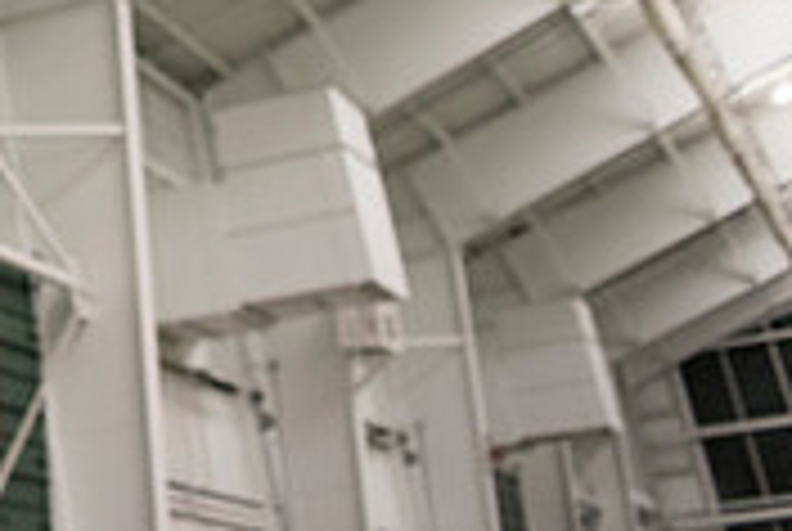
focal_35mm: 79
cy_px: -223
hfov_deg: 21.2
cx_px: -428
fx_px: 1741
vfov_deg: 16.1
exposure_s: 1/200
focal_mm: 24
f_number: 3.2
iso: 3200
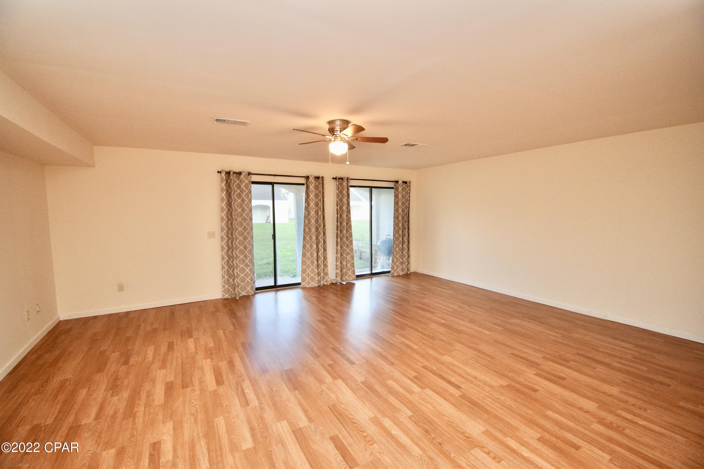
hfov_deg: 100.4
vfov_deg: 77.3
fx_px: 293
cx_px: 352
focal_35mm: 15
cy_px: 234
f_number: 4.5
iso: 1000
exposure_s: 1/125
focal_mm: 10
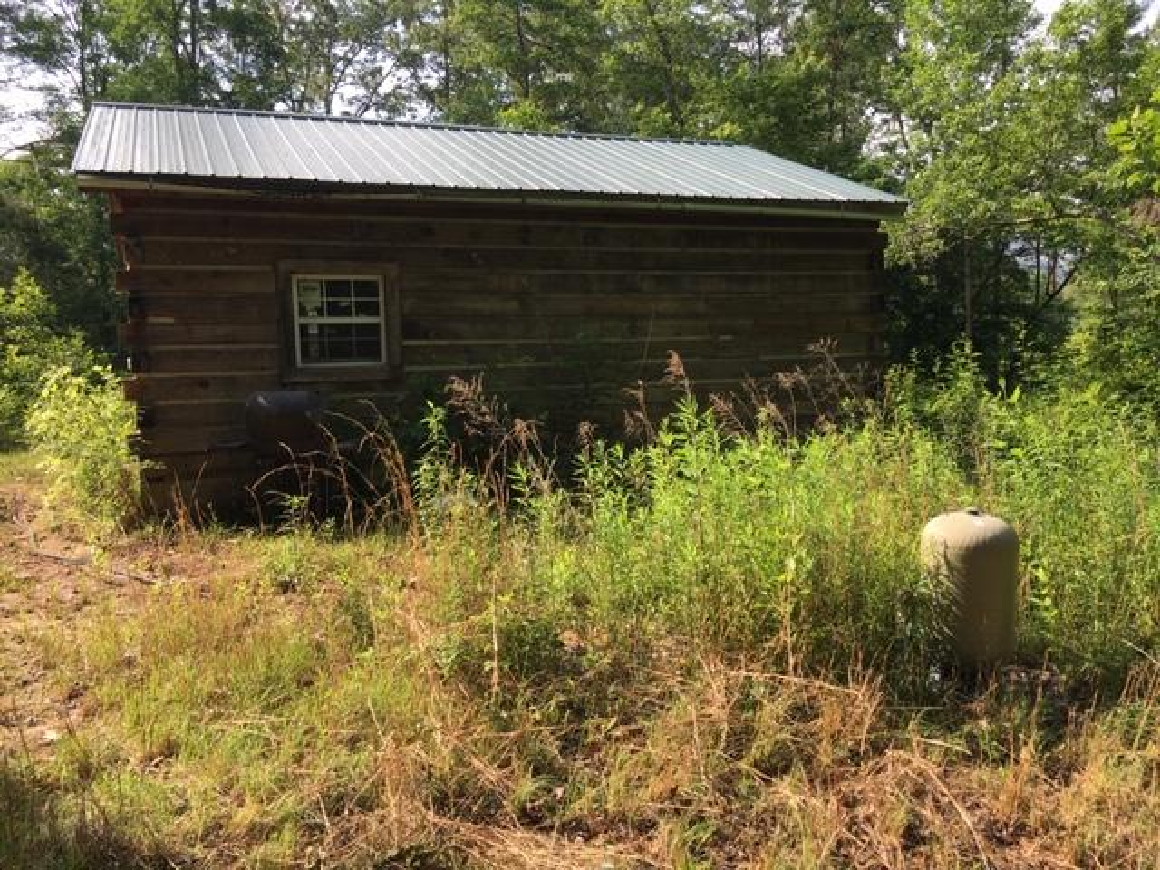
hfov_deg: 61.7
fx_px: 972
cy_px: 435
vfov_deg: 48.2
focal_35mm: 29
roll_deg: +1.5
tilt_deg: -5.2
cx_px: 580
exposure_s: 1/686
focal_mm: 4.15
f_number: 2.2
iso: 25
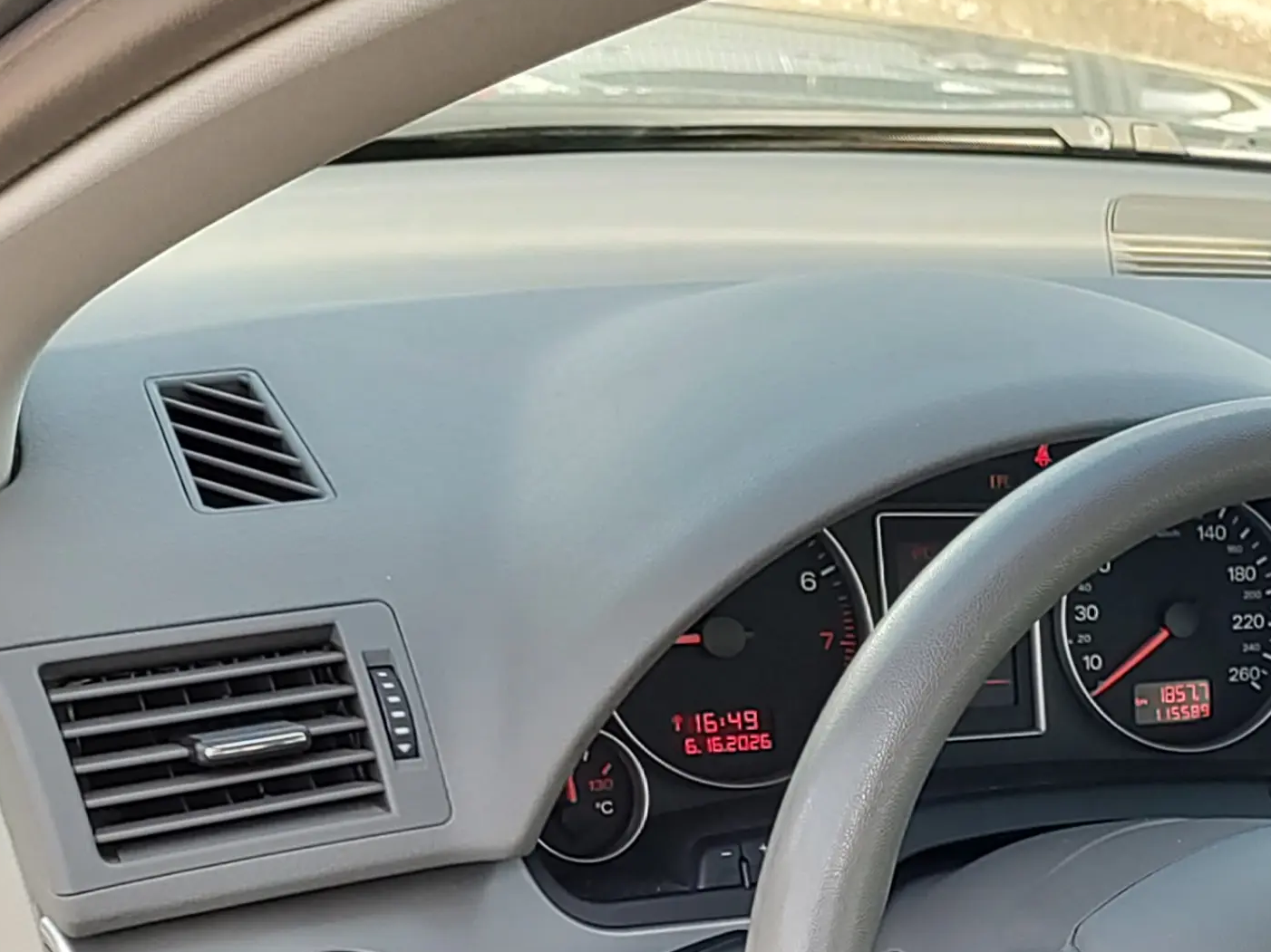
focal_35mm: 63
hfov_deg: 26.5
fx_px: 2313
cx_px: 1611
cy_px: 1175
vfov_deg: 21.4
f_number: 1.8
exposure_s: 1/354
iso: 100
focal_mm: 5.56
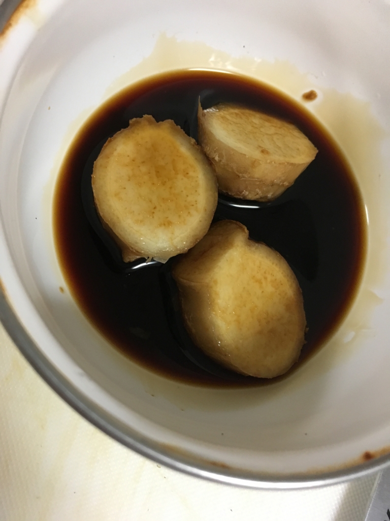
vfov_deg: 61.7
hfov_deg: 48.2
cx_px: 195
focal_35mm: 29
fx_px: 436
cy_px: 260
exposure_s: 1/30
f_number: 2.2
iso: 200
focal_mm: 4.15
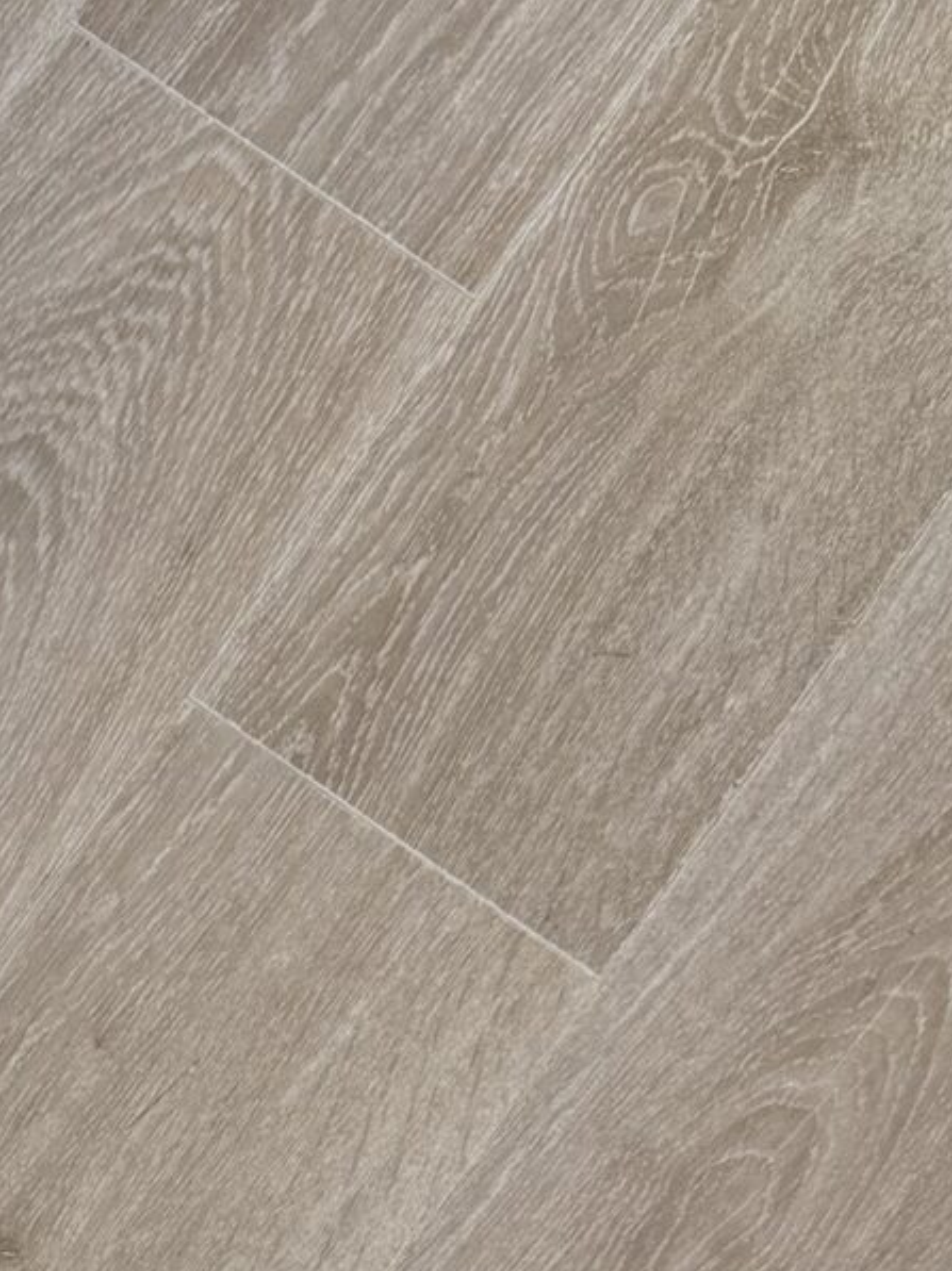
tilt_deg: -84.2
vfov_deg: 17.5
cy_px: 1803
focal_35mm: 103
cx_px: -396
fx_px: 3781
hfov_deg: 13.6
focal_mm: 6.76
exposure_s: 1/100
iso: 64
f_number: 1.78
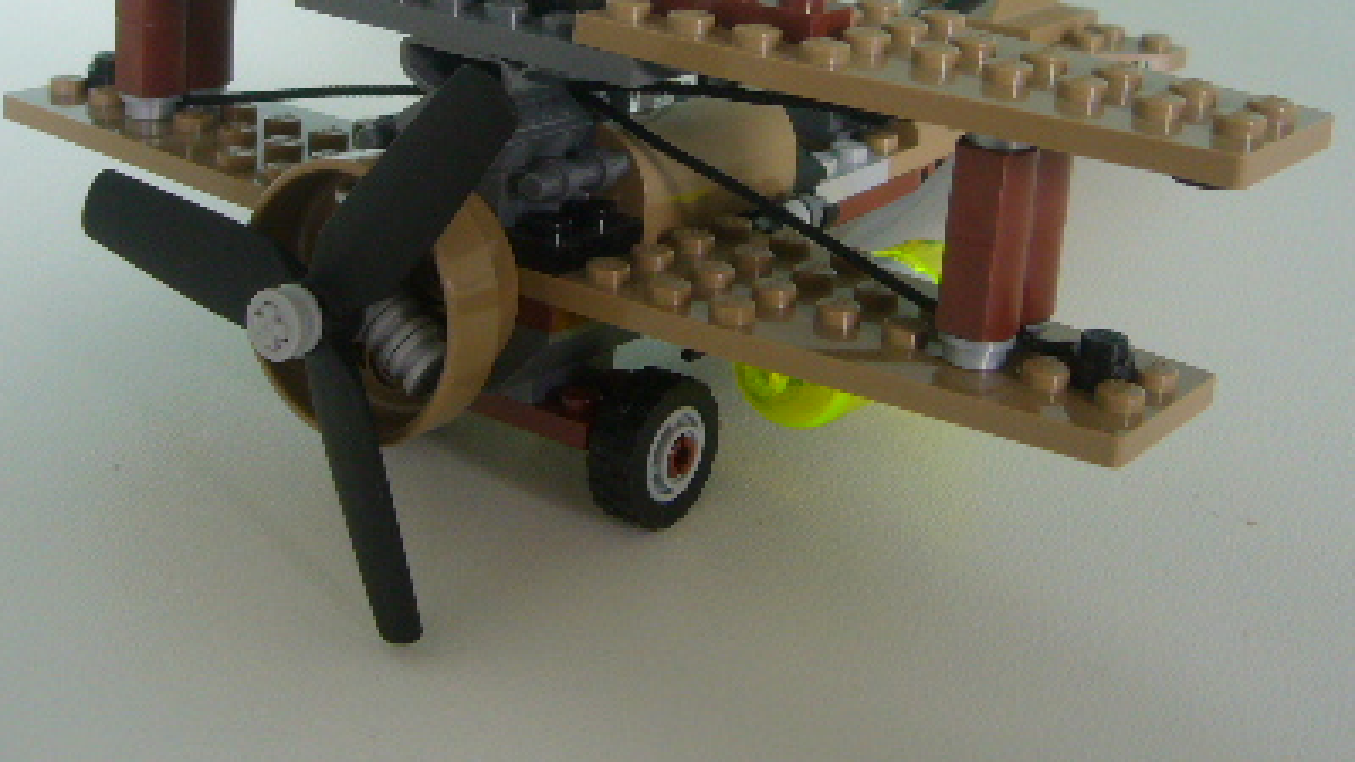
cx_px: 698
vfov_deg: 19.4
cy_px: 102
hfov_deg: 34.4
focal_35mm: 61
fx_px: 2192
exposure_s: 1/40
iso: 100
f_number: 2.8
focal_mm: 5.8
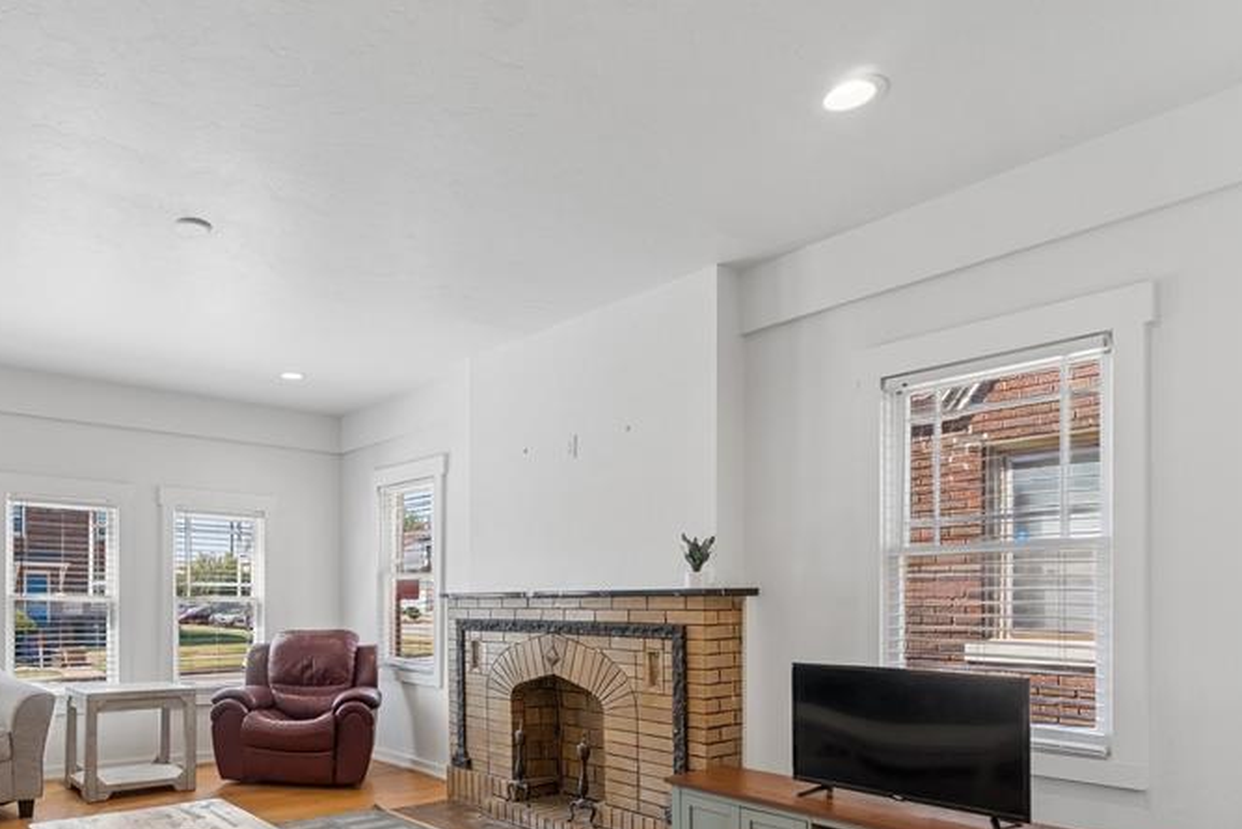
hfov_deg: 73.5
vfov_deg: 52.7
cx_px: 403
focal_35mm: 23
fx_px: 794
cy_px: 620
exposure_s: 1/125
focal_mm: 10
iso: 200
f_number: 6.3
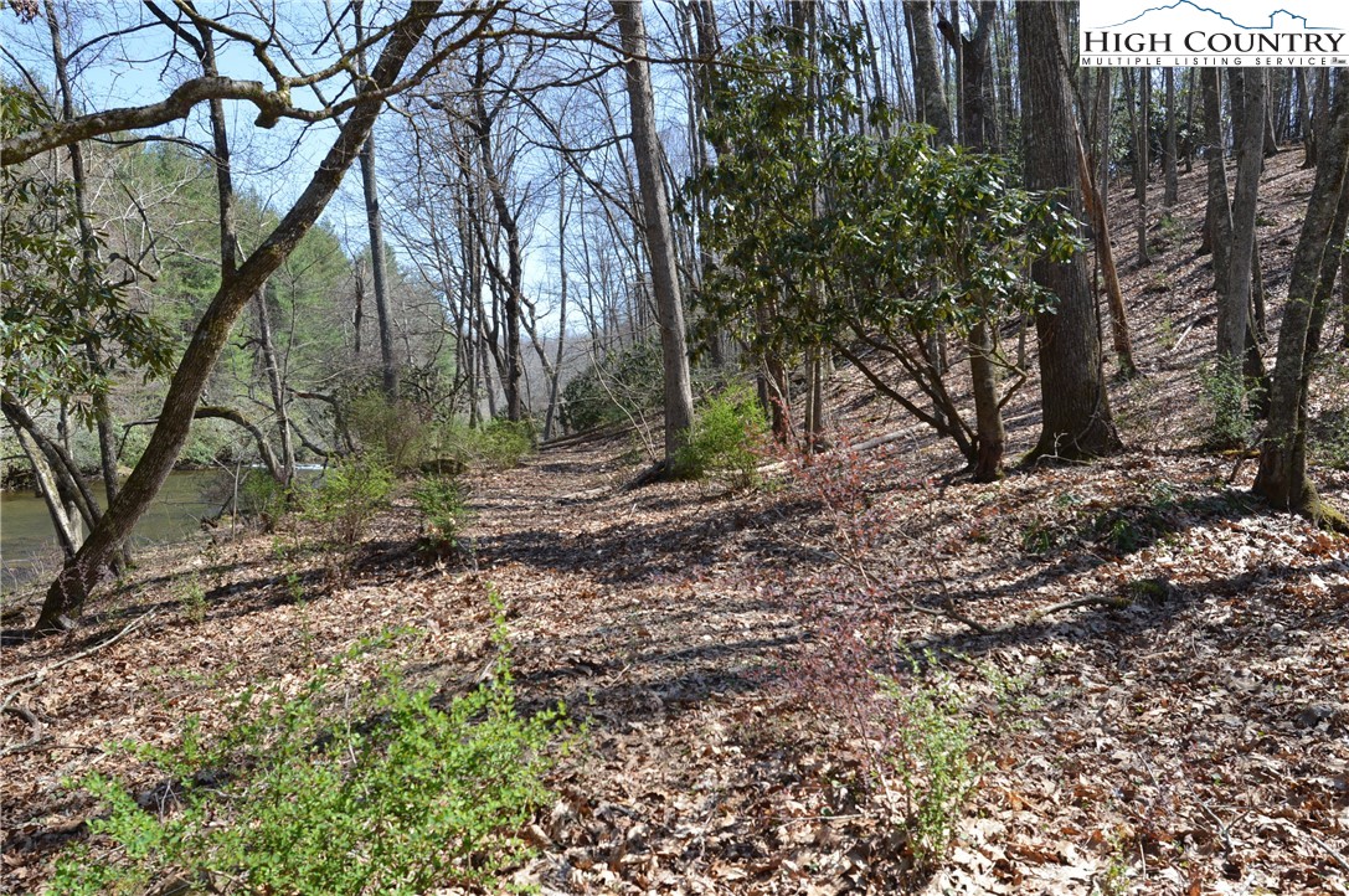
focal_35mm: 24
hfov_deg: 73.8
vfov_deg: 53.0
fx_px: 898
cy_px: 448
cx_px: 674
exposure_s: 1/125
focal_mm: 16
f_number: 5.6
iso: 100
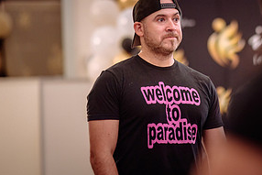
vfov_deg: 6.5
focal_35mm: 213
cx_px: 224
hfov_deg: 9.6
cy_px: 119
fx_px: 1551
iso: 800
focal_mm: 105
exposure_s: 1/250
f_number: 1.8
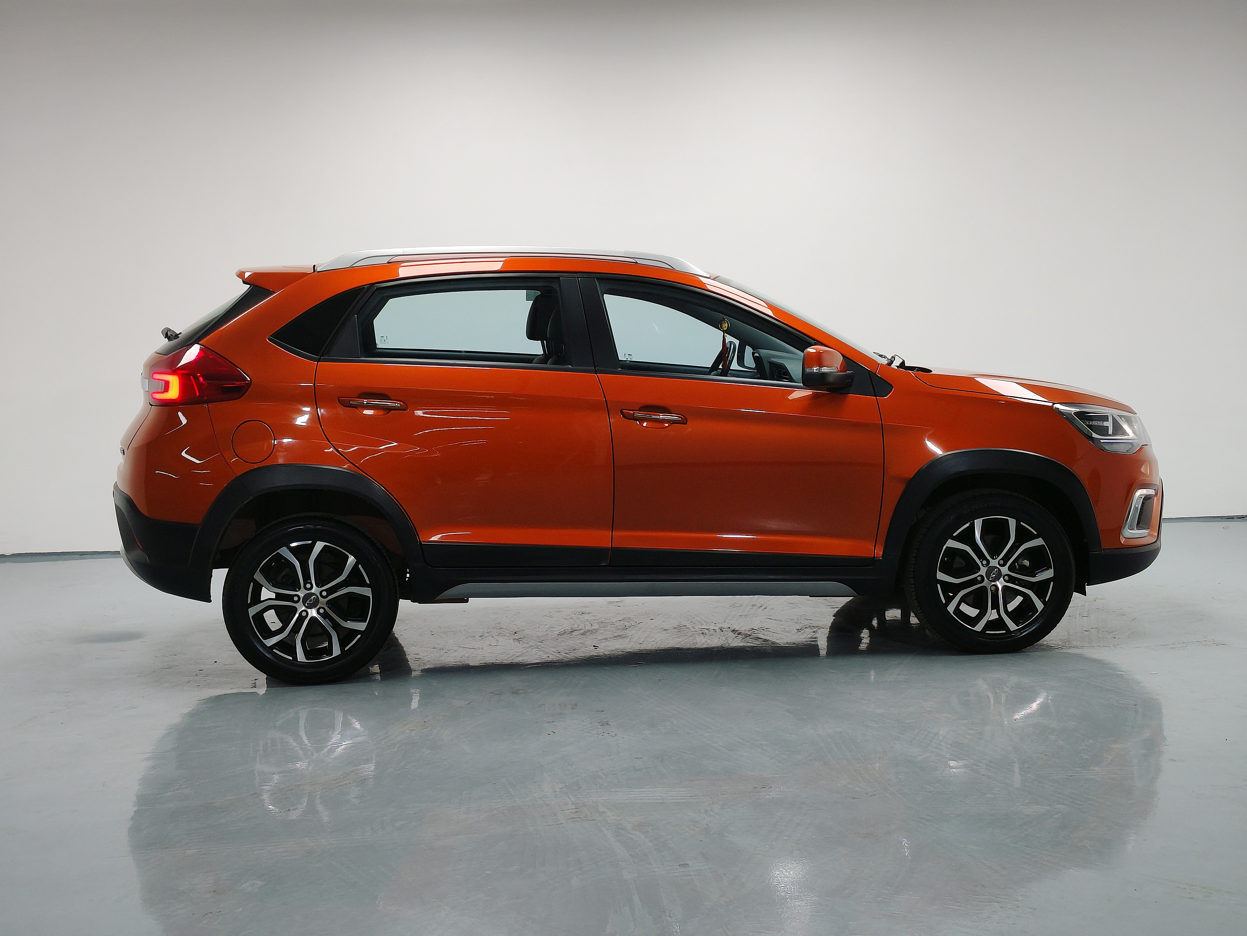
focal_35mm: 51
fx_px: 1837
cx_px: 624
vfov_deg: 28.6
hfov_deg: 37.5
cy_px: 468
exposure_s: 1/100
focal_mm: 4.84
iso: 191
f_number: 1.88
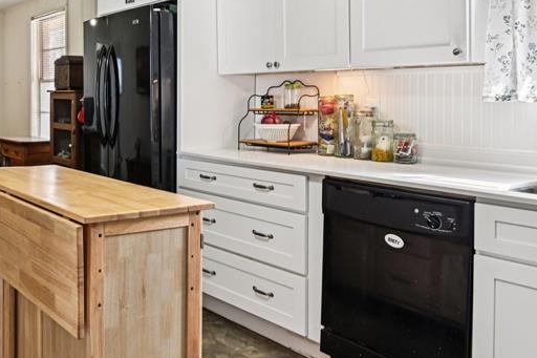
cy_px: 91
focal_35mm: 38
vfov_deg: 34.3
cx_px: 74
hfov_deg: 46.7
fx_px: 567
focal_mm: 19
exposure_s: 1/10
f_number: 8
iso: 400
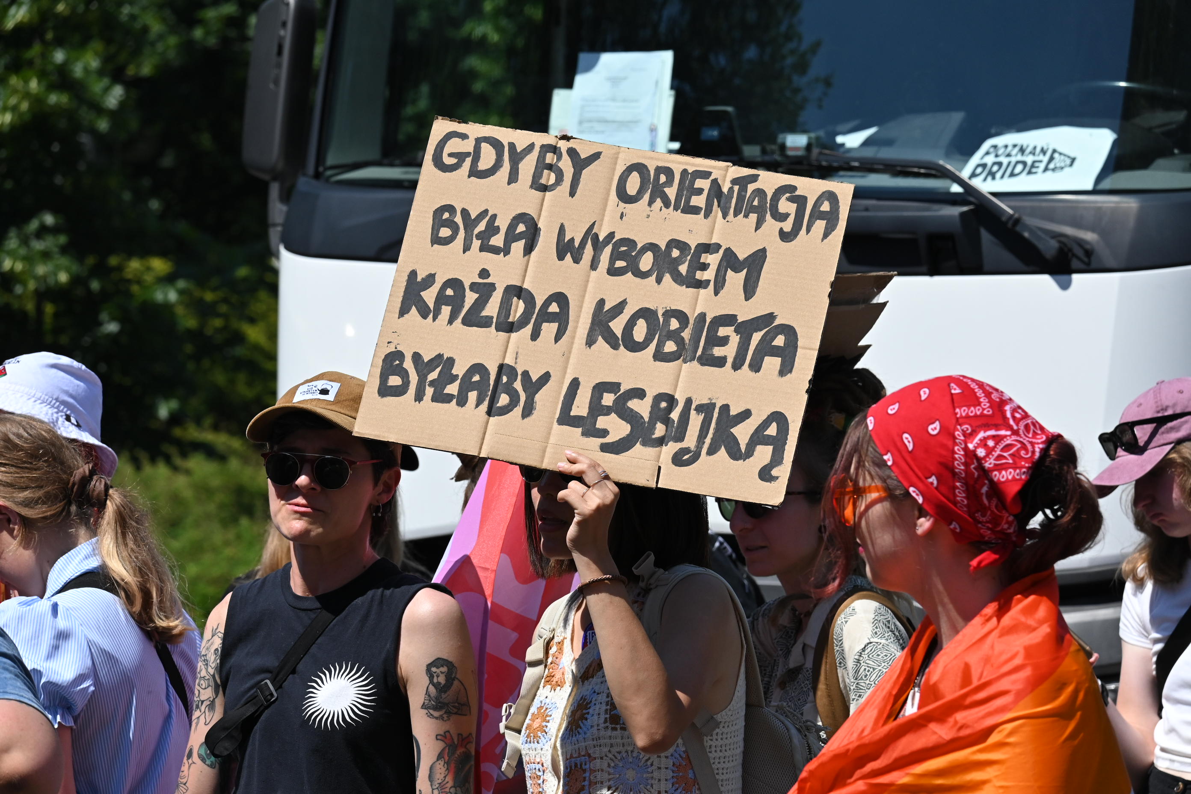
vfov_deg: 7.6
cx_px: 596
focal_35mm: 180
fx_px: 5955
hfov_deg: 11.4
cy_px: 397
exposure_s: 1/2000
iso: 400
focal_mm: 120
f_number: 7.1
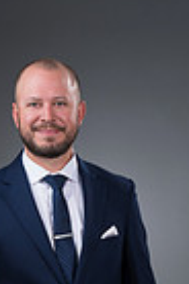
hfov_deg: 5.3
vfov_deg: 7.8
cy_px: 385
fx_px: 2055
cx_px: 51
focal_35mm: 261
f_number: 5.6
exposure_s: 1/250
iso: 160
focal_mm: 80
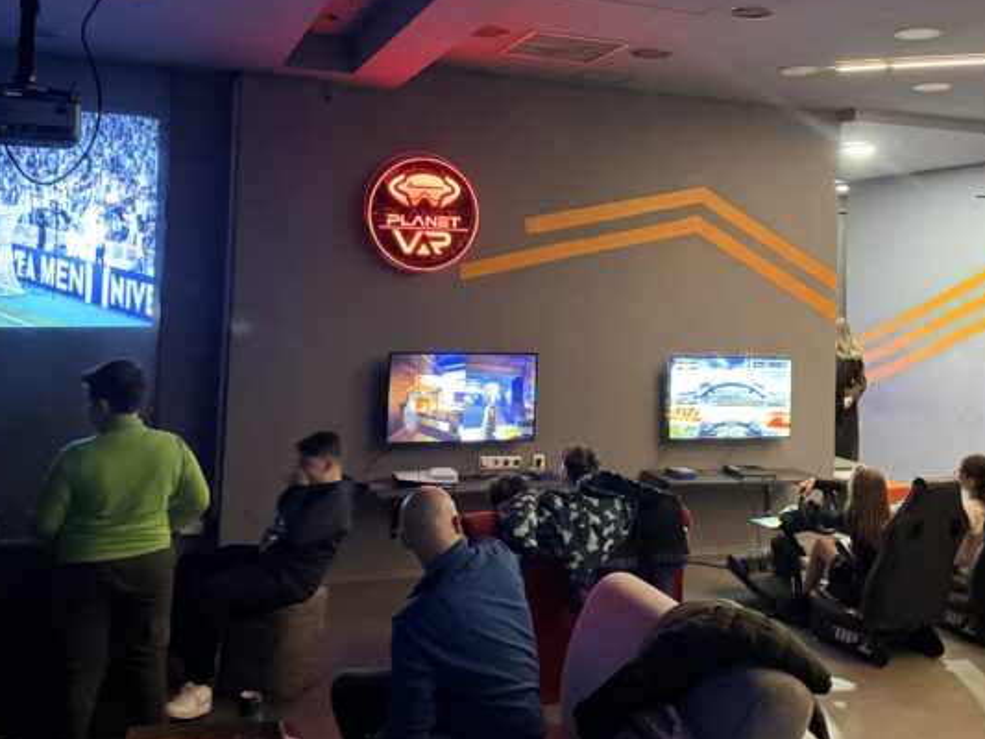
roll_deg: -1.9
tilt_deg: +3.2
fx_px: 1025
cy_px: 236
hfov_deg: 51.3
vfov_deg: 39.1
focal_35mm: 36
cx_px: 540
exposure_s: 1/30
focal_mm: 6.76
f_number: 1.78
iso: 1600
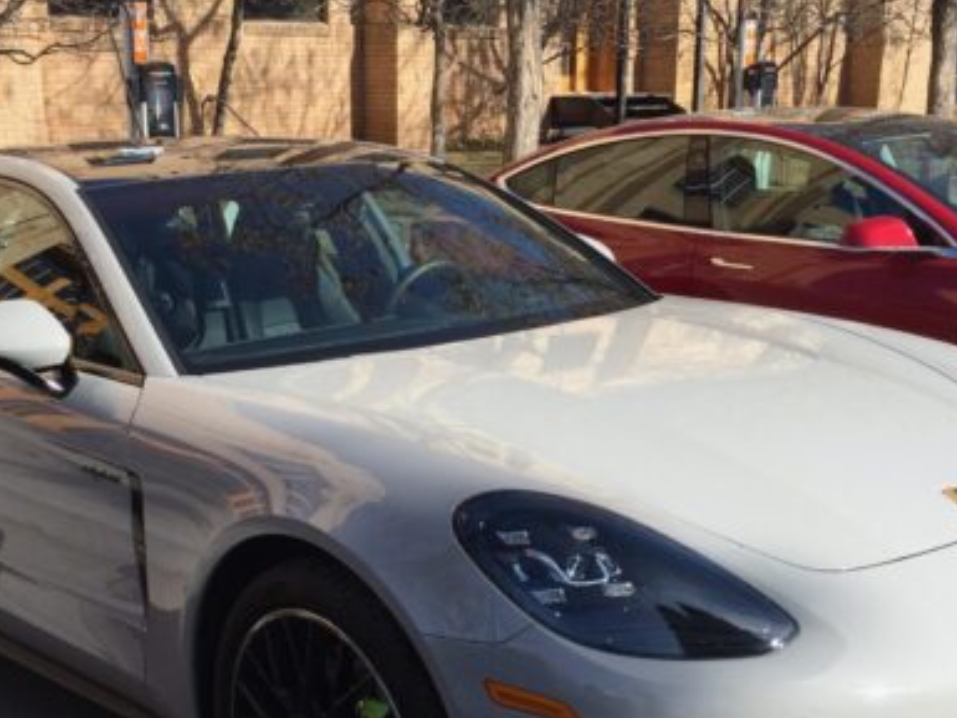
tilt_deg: -16.9
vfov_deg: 46.8
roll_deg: +0.2
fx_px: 830
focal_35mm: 30
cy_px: 358
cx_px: 482
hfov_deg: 59.9
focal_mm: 4.15
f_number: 2.2
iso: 32
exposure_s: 1/1721
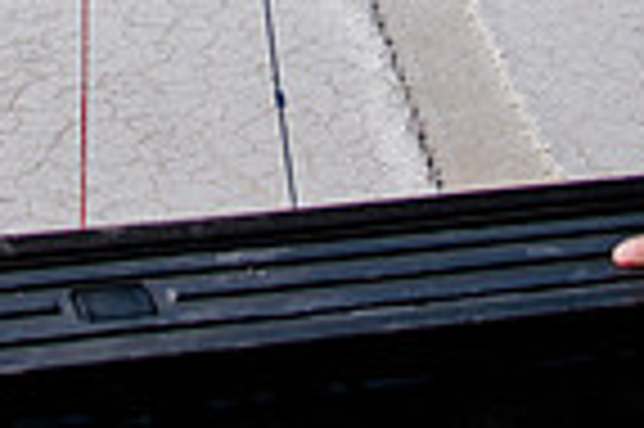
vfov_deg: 12.0
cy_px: -354
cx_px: 160
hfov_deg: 19.5
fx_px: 1858
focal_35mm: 104
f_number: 6.3
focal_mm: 24
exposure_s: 1/1250
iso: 160
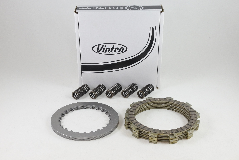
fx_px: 299
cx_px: 120
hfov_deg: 43.6
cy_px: 80
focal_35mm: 45
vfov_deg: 29.9
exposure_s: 1/125
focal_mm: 16.8
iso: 560
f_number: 4.5
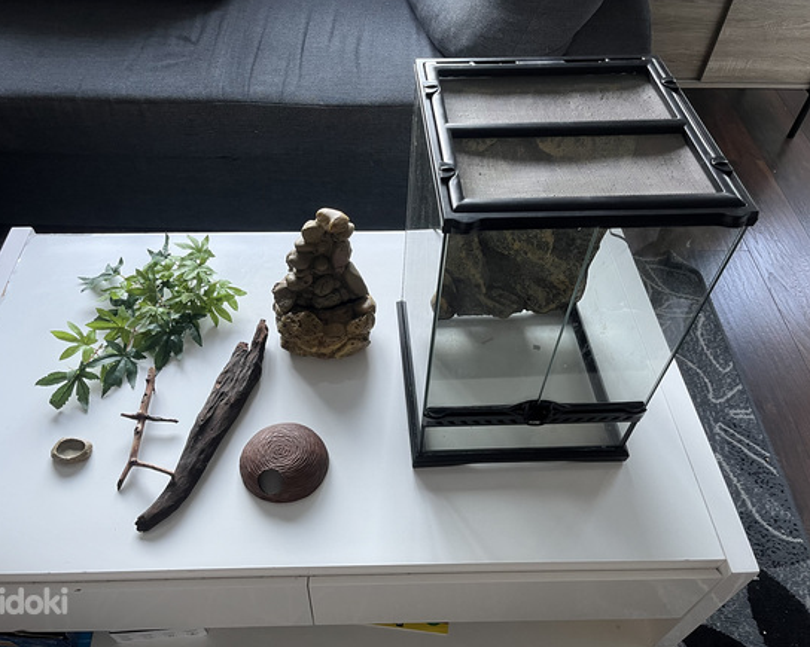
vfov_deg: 51.5
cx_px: 366
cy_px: 318
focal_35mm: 28
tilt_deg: -47.6
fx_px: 671
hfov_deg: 62.1
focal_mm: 5.1
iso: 125
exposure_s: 1/68
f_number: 1.6
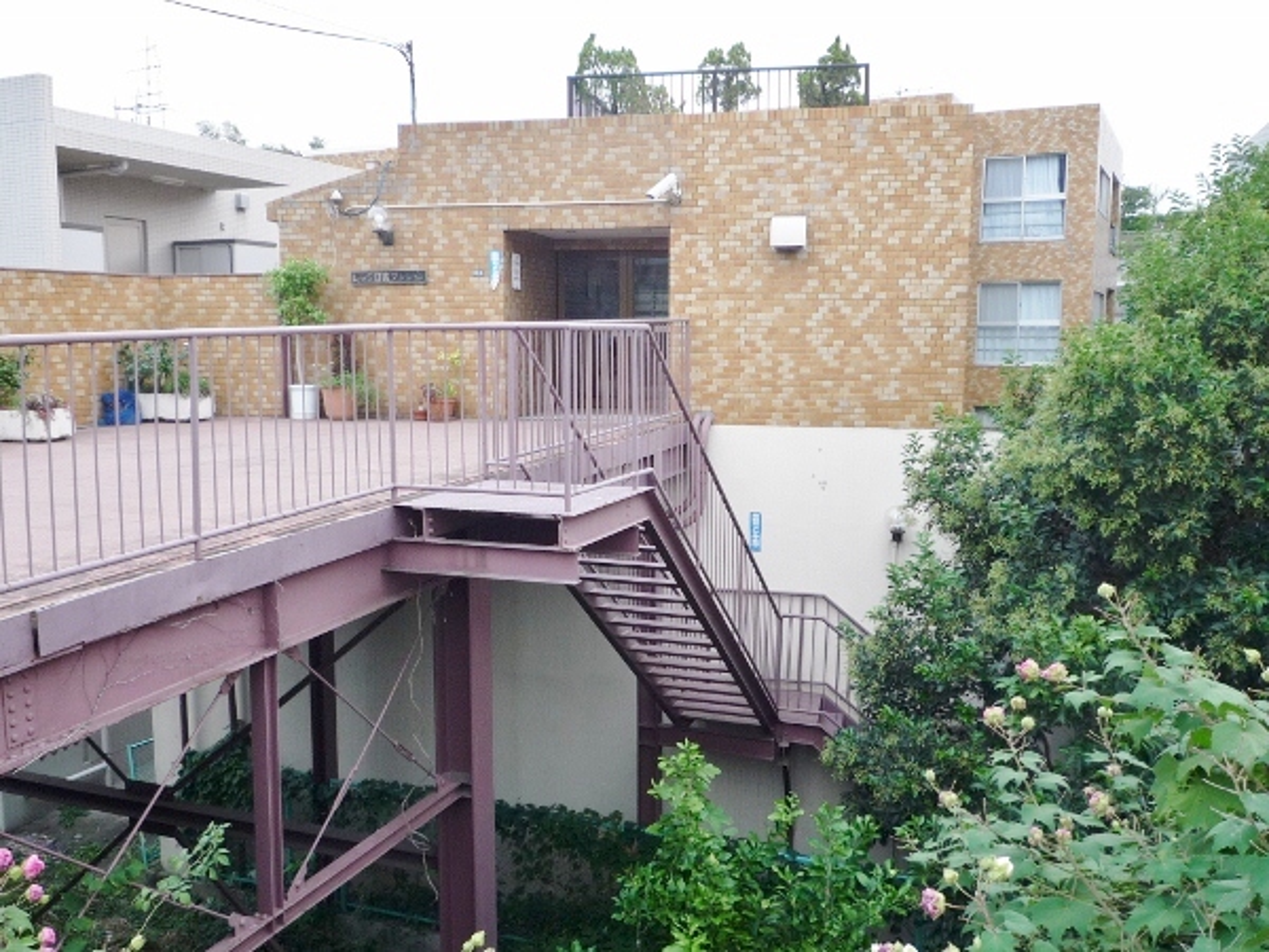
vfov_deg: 45.4
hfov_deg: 58.4
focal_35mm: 31
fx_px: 1136
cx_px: 634
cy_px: 476
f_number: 2.8
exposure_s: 1/40
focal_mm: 4.4
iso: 100
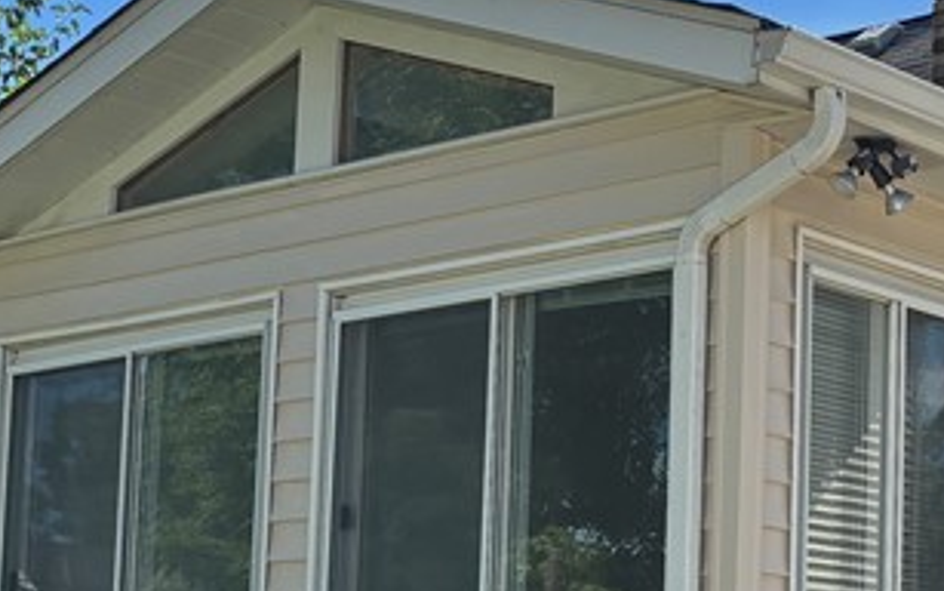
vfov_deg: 14.1
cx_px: 978
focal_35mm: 92
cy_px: 511
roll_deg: -1.2
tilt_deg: +6.7
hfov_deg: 21.6
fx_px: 2367
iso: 50
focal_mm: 5.96
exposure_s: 1/3650
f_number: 1.6
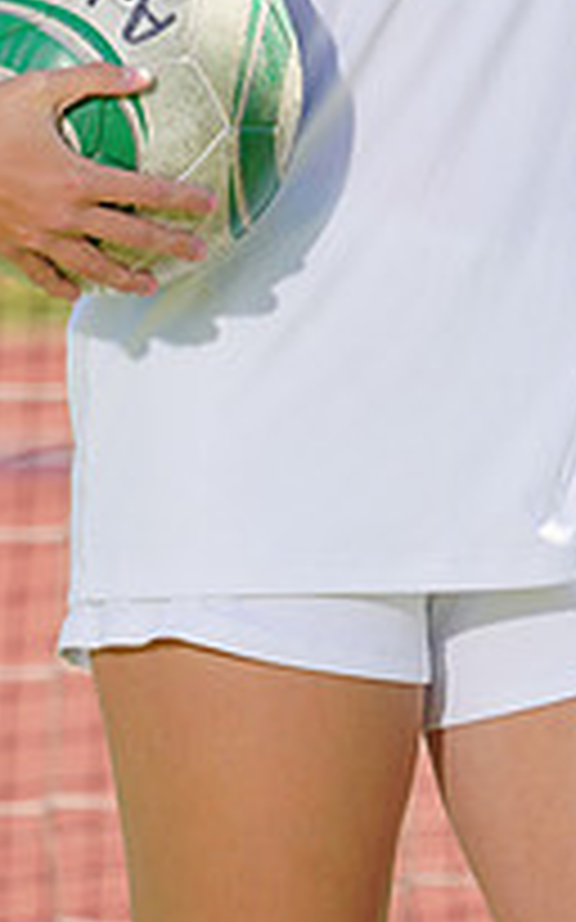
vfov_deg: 2.1
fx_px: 24983
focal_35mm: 994
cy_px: -234
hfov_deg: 1.3
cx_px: 320
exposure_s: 1/250
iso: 200
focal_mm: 345
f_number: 11
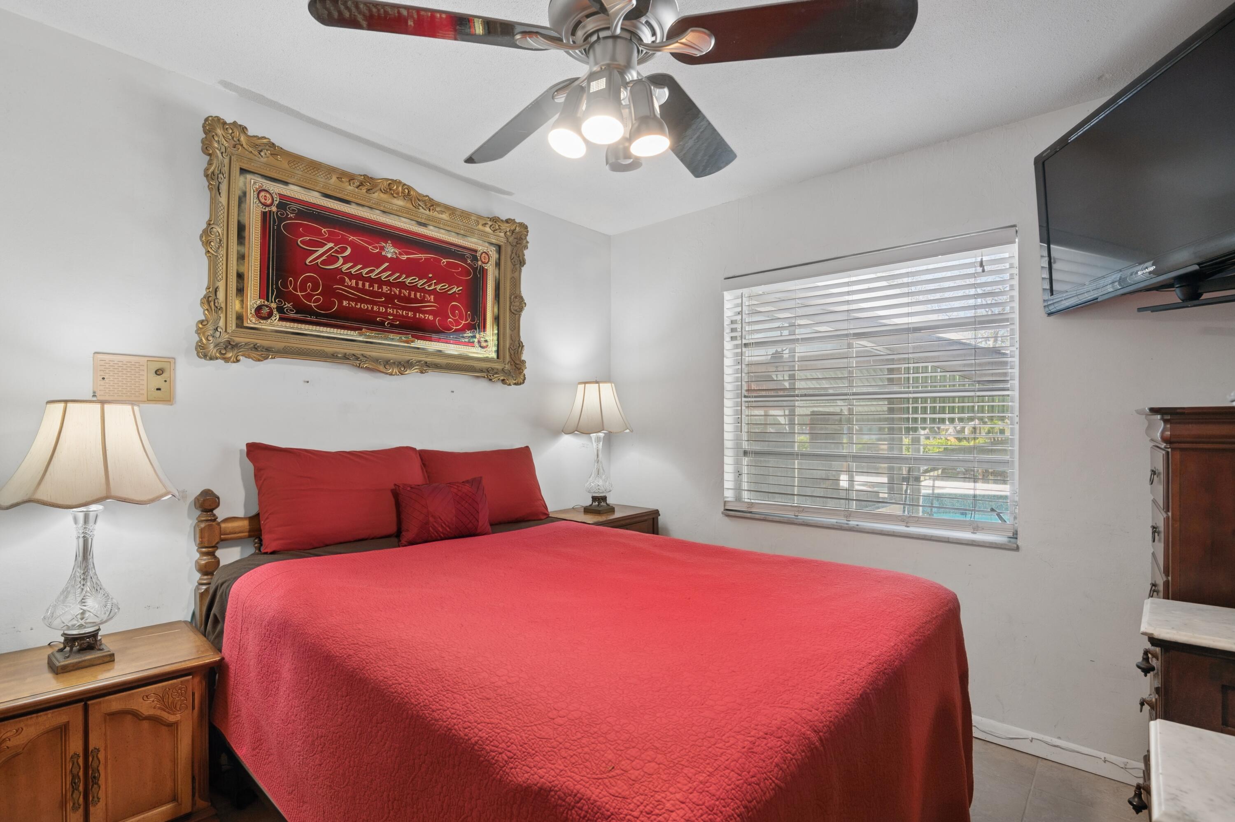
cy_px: 411
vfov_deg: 73.7
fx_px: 549
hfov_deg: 96.8
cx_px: 618
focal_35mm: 16
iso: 250
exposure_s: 1/25
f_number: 8
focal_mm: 16
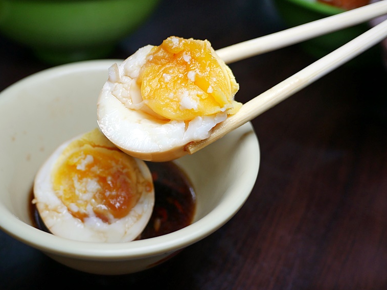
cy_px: 134
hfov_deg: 49.5
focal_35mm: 37
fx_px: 414
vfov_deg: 38.7
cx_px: 138
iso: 200
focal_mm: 14
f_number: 2.5
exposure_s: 1/200
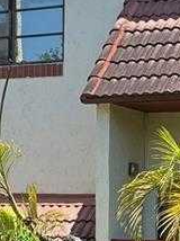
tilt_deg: -6.1
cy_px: 364
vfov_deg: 12.8
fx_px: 1014
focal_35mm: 146
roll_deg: -2.1
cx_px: 143
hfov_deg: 10.1
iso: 50
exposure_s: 1/1418
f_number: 1.6
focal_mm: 5.96
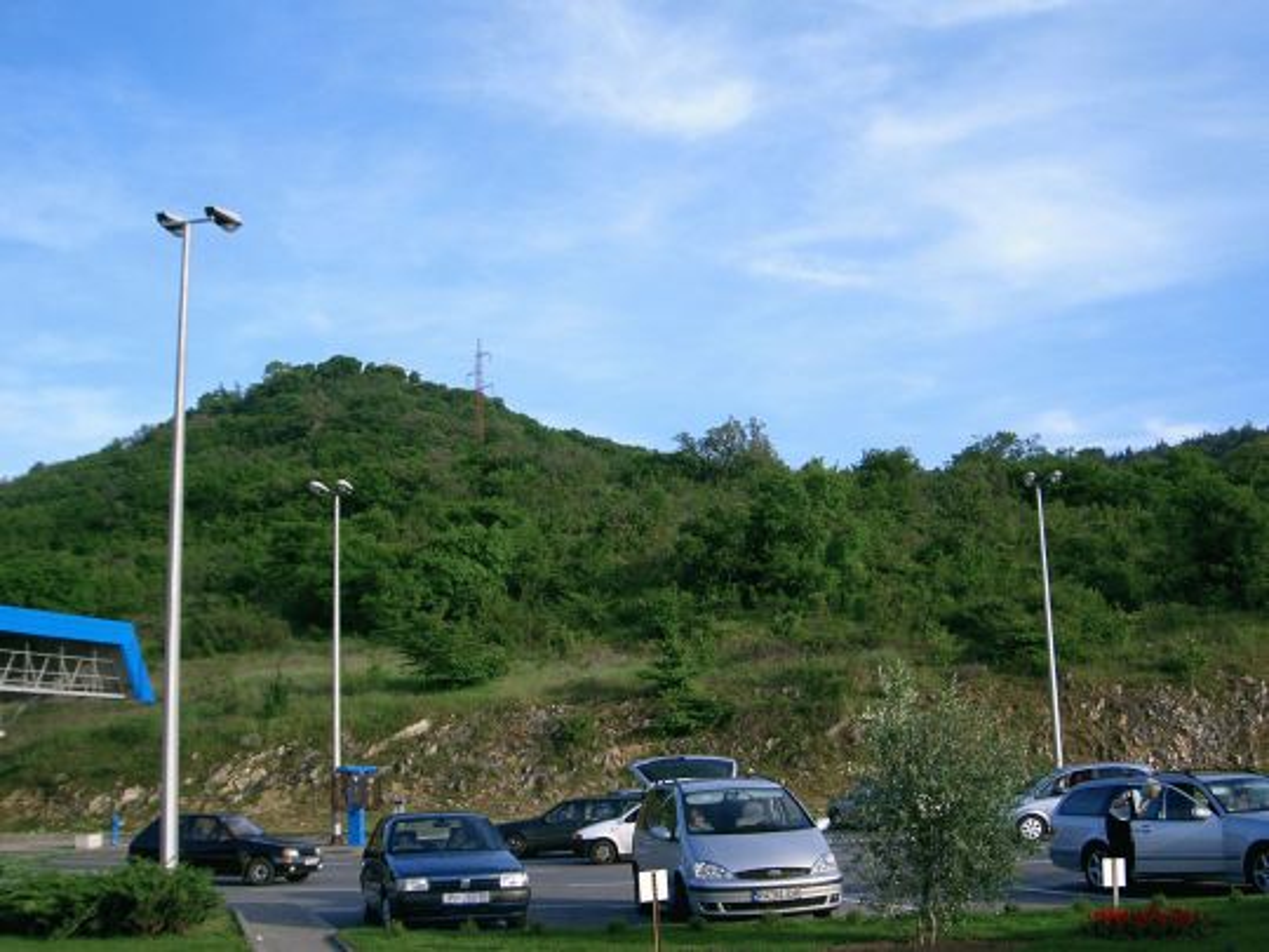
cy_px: 476
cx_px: 634
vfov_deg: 36.8
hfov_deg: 47.9
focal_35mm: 39
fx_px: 1430
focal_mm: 8
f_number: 4.8
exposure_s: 1/400
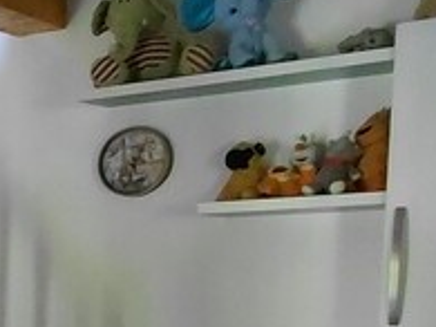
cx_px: -376
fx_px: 1057
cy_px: 399
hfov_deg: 18.0
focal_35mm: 84
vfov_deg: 16.8
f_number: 2.2
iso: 320
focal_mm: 1.64
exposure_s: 1/30
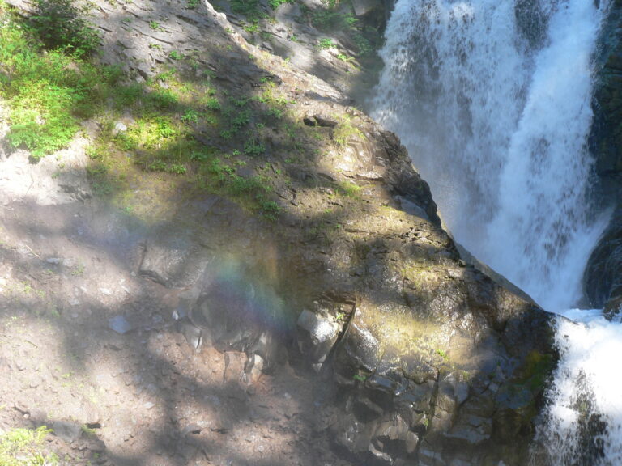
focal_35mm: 157
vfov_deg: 9.5
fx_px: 2821
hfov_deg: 12.6
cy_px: 233
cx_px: 311
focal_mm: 26.2
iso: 80
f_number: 3.3
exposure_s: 1/80
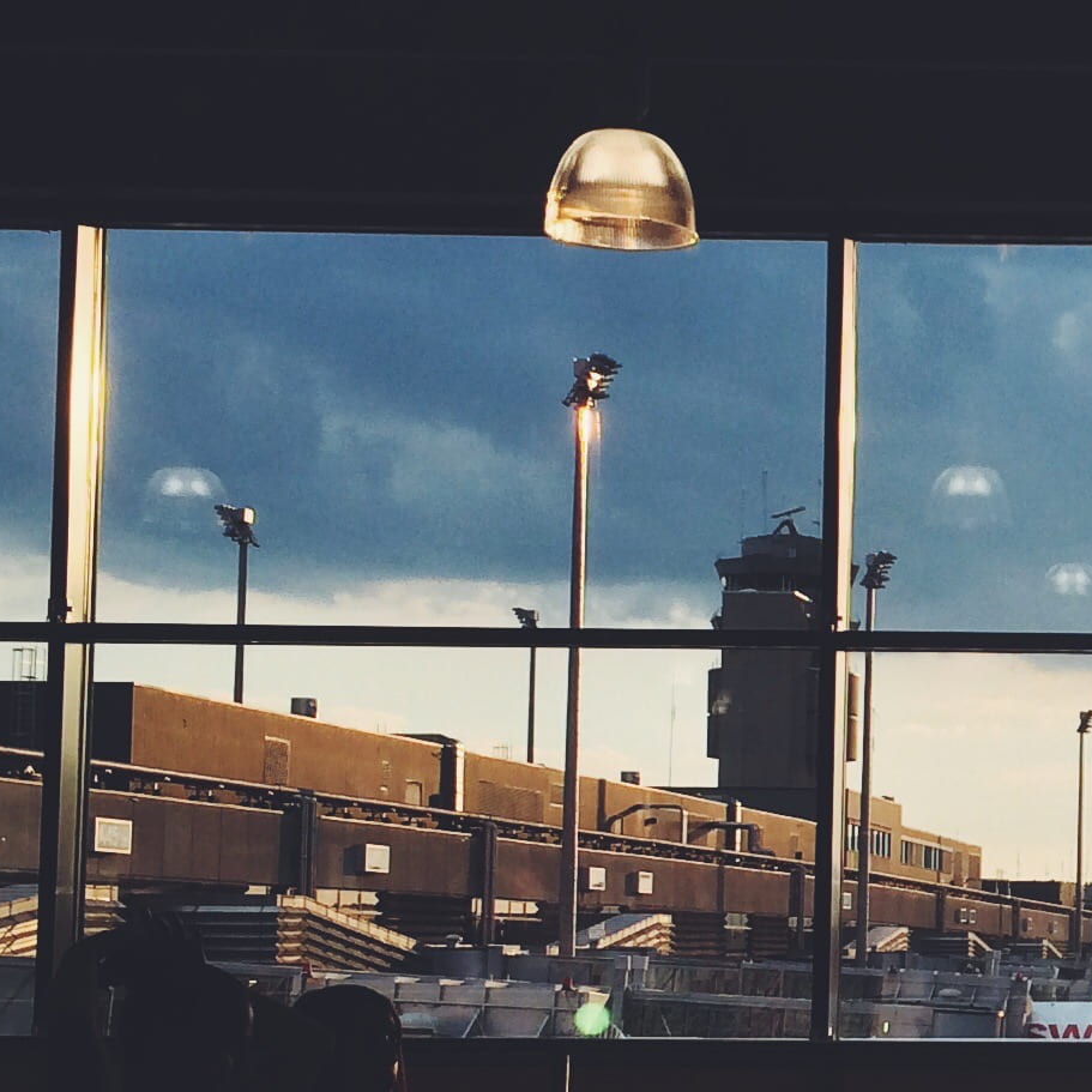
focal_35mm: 95
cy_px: 777
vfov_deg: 18.2
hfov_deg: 17.0
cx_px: 1506
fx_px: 3391
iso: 32
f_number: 2.2
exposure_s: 1/892
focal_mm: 4.12
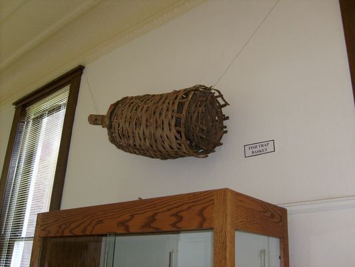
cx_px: 178
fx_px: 359
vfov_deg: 40.7
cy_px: 134
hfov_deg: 52.6
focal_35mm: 35
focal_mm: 5.8
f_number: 2.8
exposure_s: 1/45
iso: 100
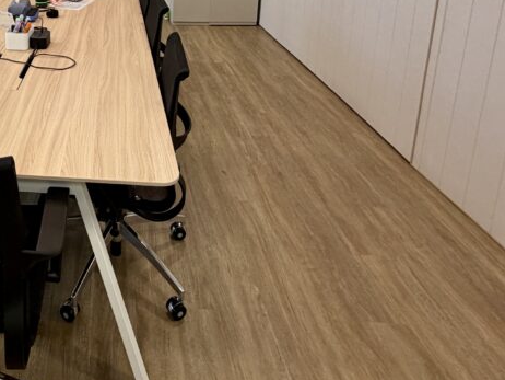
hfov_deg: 52.6
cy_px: -12
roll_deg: +0.6
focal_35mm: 31
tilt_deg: -12.0
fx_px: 452
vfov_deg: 39.3
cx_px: 69
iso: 160
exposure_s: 1/100
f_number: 2.2
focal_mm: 2.22
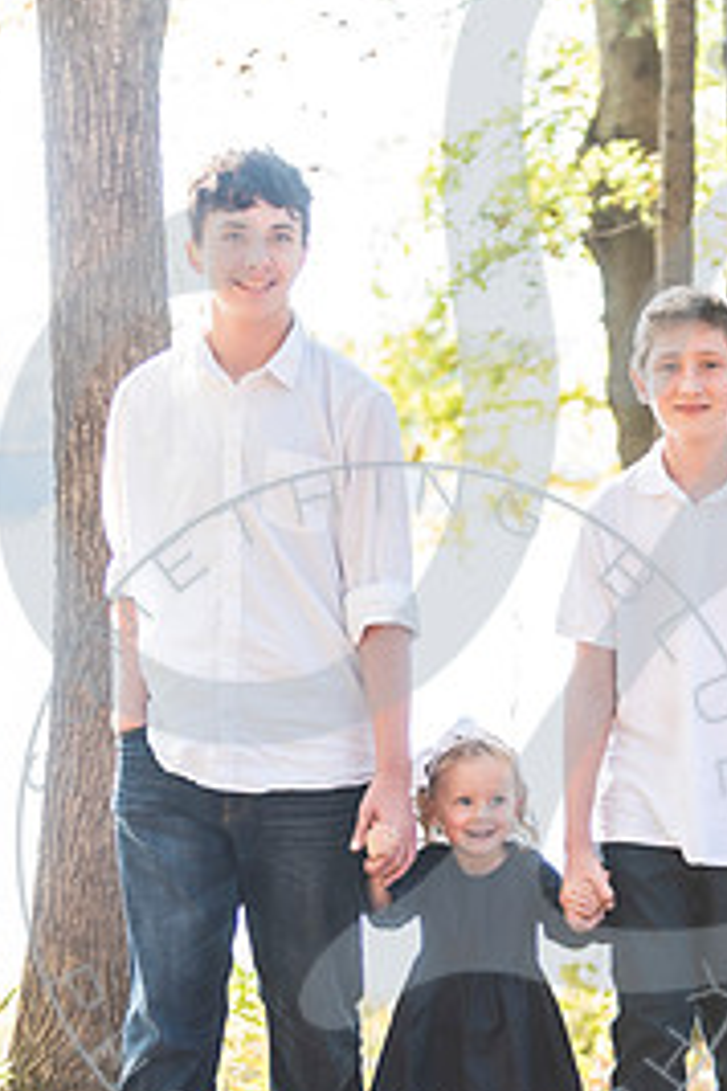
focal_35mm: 118
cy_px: 531
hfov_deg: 11.6
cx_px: 580
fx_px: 3574
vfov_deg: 17.3
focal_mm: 70
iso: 400
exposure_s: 1/250
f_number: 2.8
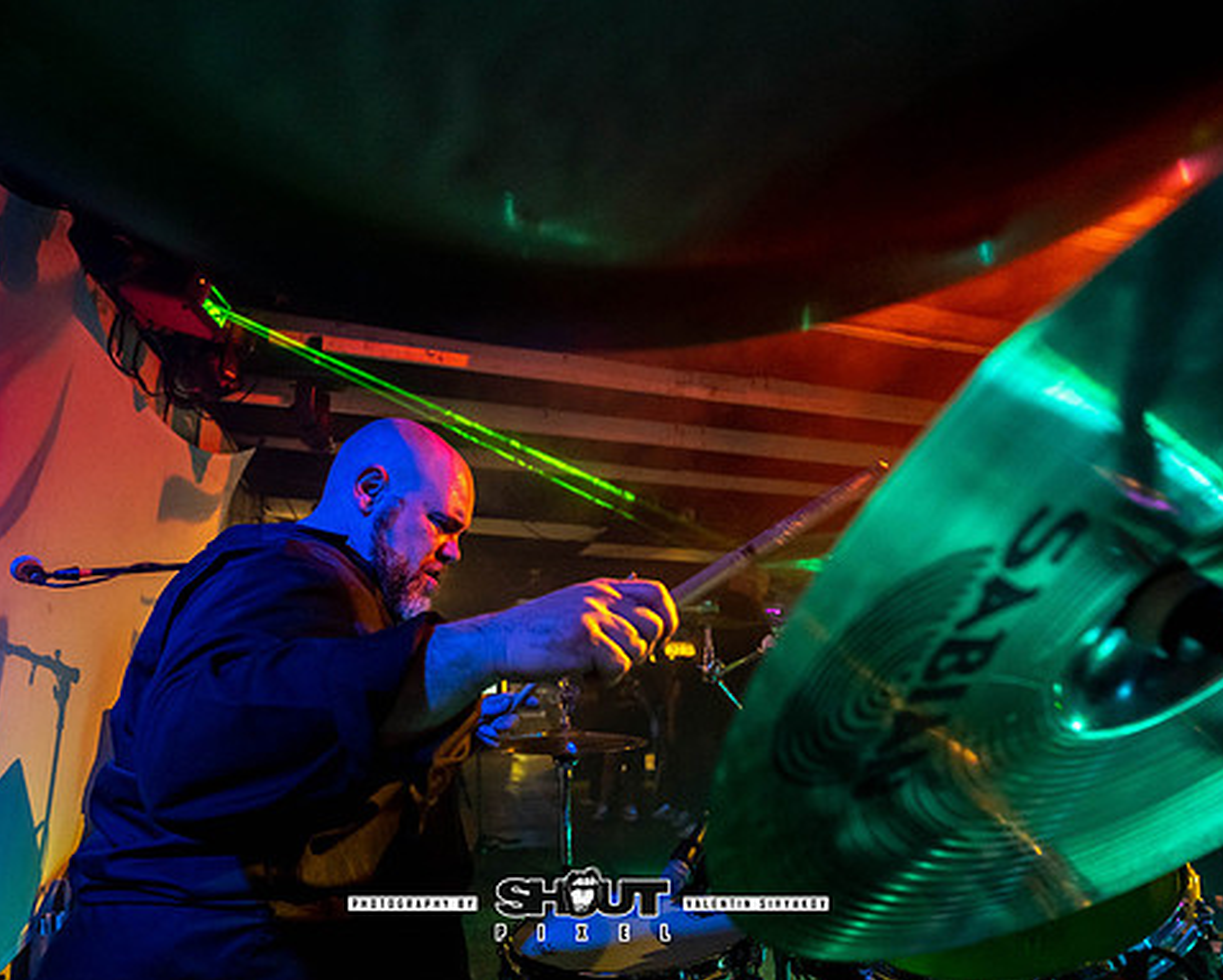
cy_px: 554
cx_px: 588
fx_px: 652
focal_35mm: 18
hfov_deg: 86.3
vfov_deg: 73.5
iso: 3200
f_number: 2.8
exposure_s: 1/250
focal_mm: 14
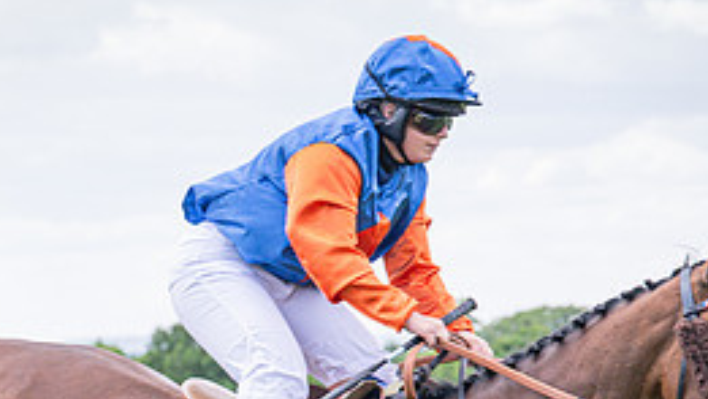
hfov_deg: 8.9
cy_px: 523
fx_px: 4526
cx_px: 226
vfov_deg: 5.0
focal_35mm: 241
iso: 400
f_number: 4
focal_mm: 70
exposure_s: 1/1250
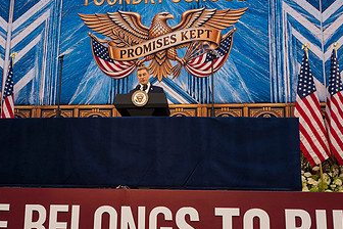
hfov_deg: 49.7
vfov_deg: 34.2
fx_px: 370
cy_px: 136
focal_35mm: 39
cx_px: 157
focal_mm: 22.5
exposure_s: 1/200
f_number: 4
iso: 320
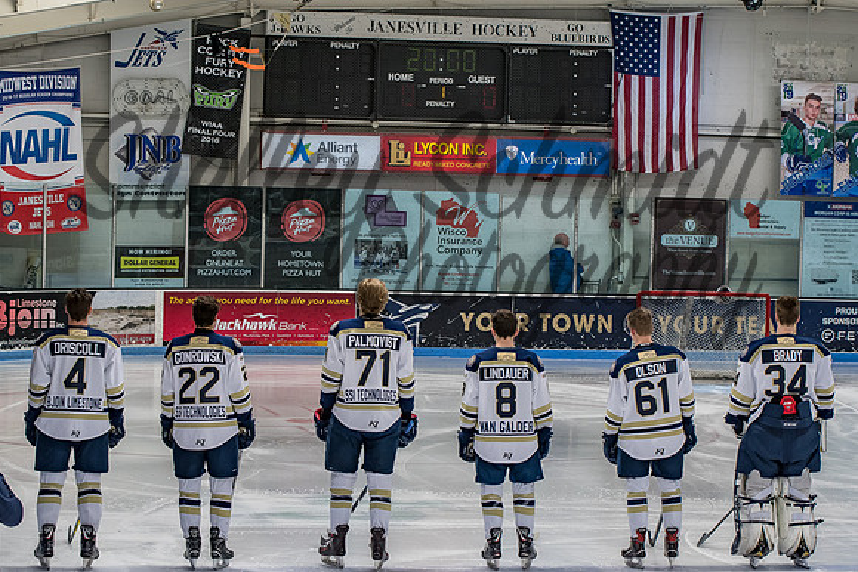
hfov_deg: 17.6
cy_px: 260
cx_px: 433
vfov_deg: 11.8
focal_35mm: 116
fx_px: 2770
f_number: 5
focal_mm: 70
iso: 640
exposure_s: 1/160
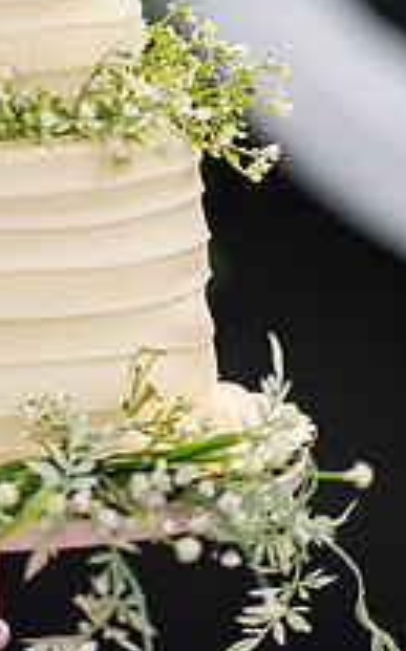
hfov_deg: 3.3
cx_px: -41
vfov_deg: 5.3
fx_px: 7079
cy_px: -31
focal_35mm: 399
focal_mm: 180
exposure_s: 1/3200
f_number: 3.5
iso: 640
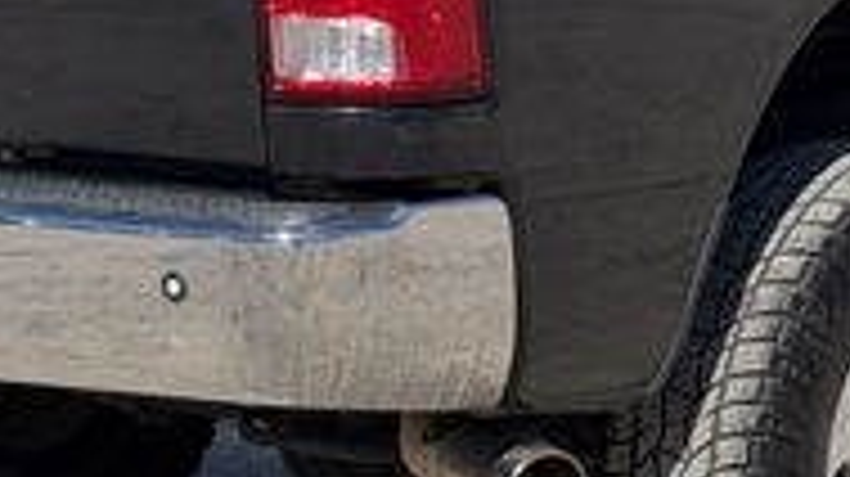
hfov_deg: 12.1
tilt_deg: -3.2
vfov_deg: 6.8
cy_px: -126
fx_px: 3987
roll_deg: +2.9
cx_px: 715
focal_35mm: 177
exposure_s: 1/5587
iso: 64
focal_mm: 6.76
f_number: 1.78
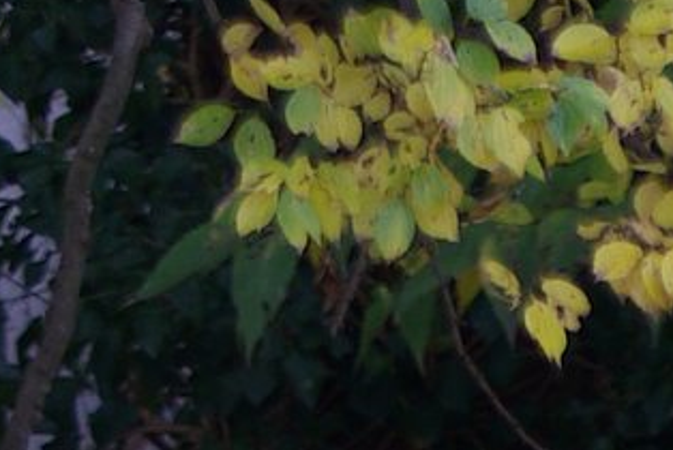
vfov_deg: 0.7
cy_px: -946
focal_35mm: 1956
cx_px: -709
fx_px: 36599
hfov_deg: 1.1
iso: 100
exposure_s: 1/125
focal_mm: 200
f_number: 2.8
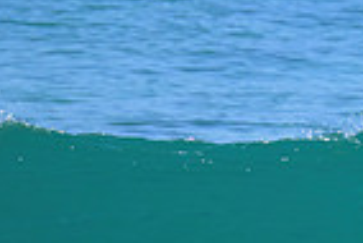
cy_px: 80
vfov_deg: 0.4
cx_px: 845
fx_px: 36882
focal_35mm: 3654
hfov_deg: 0.6
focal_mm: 660
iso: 1000
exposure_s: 1/1250
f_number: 11
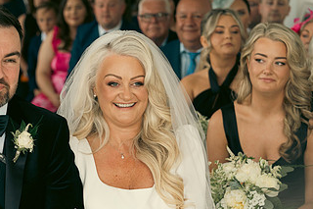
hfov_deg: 16.0
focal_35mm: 127
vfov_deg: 10.7
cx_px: 68
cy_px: 171
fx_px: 1104
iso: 320
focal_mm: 70
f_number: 3.5
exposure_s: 1/160
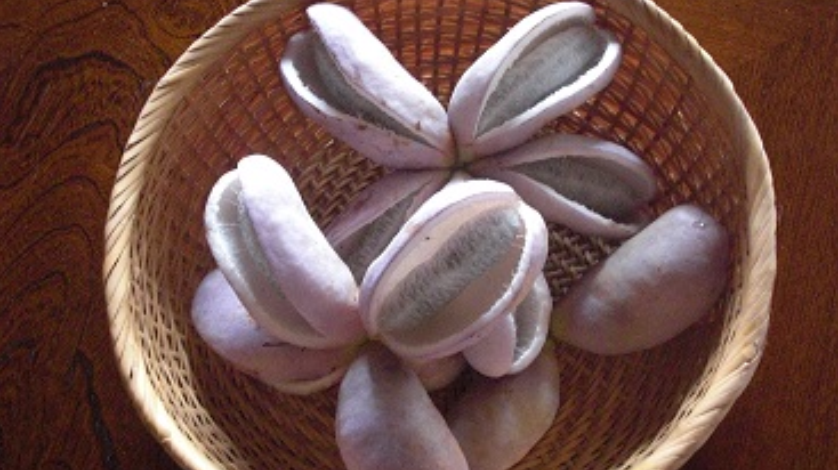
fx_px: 1266
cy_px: 250
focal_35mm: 57
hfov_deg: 36.6
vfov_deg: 21.0
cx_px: 419
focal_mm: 9.1
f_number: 3.4
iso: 800
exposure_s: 1/20
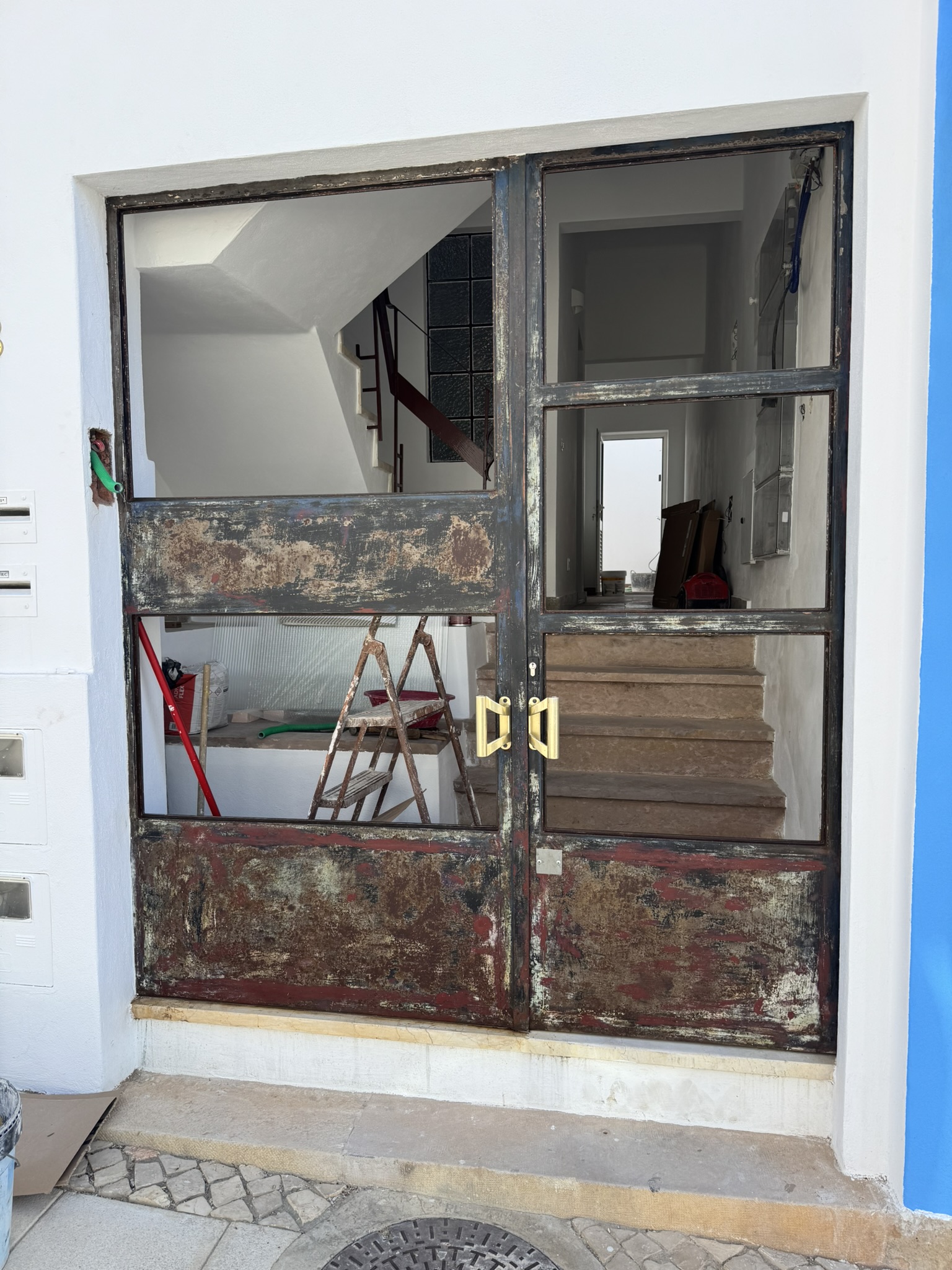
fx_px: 880
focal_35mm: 24
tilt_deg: -3.4
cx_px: 476
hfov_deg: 56.8
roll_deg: +0.2
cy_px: 635
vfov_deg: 71.6
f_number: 1.78
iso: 80
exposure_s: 1/1172
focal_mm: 6.76
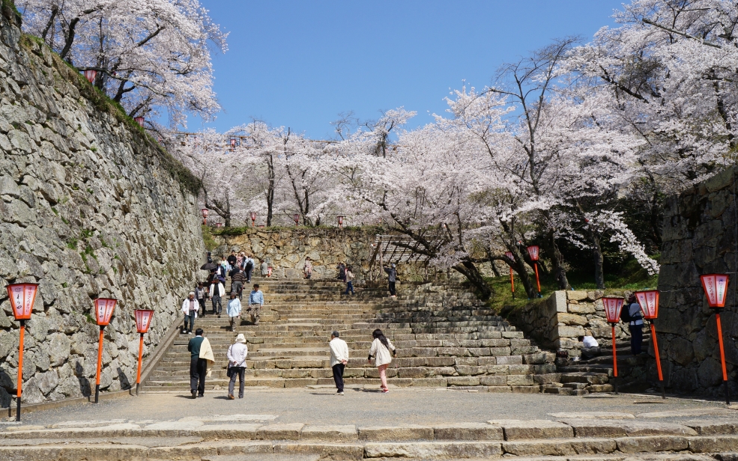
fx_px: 624
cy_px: 229
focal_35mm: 31
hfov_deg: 61.2
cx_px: 368
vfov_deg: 40.6
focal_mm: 20
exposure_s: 1/250
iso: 200
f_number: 13
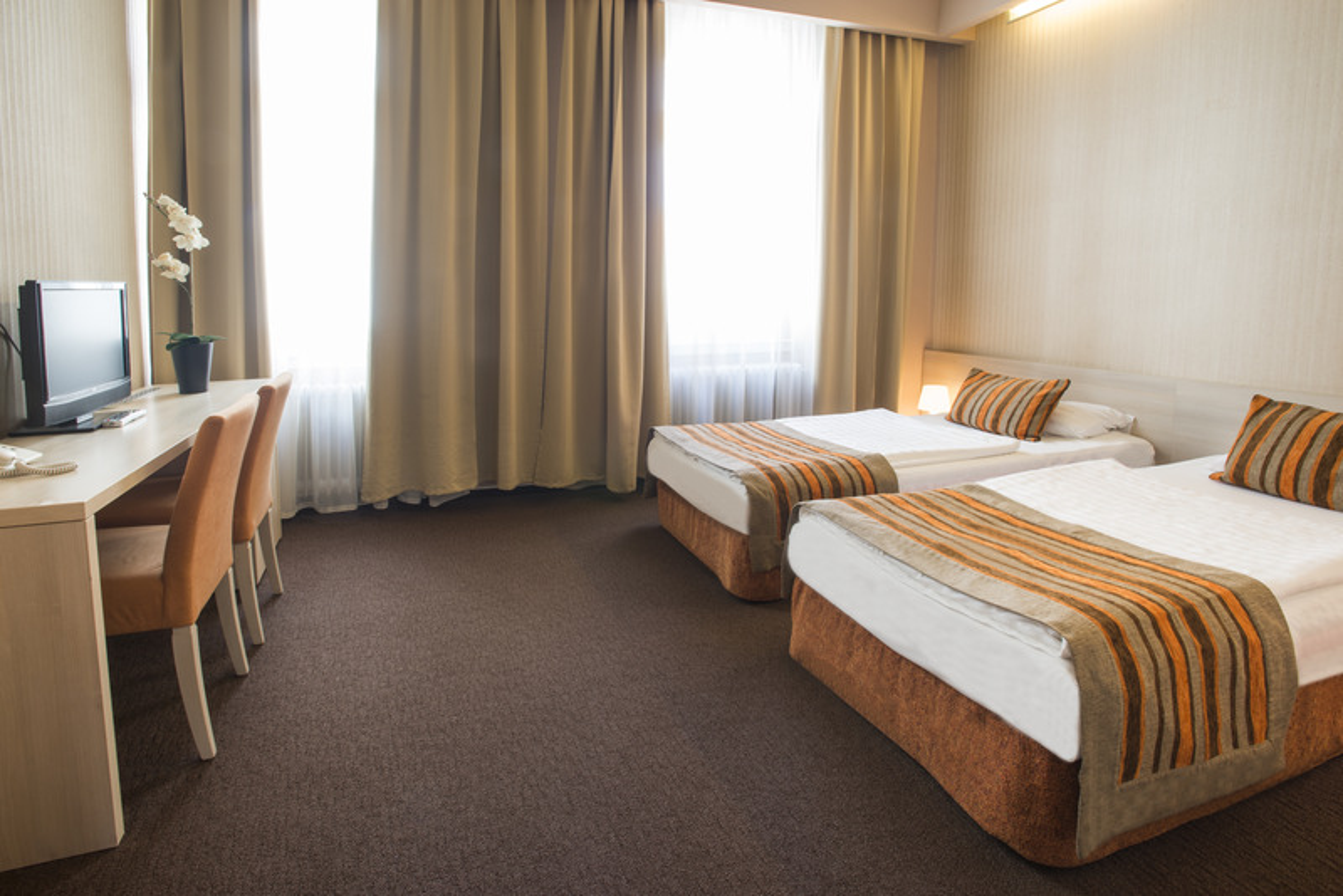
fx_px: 634
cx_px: 672
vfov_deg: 70.5
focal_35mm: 17
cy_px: 448
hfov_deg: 93.3
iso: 200
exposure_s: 1
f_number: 14
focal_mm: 17
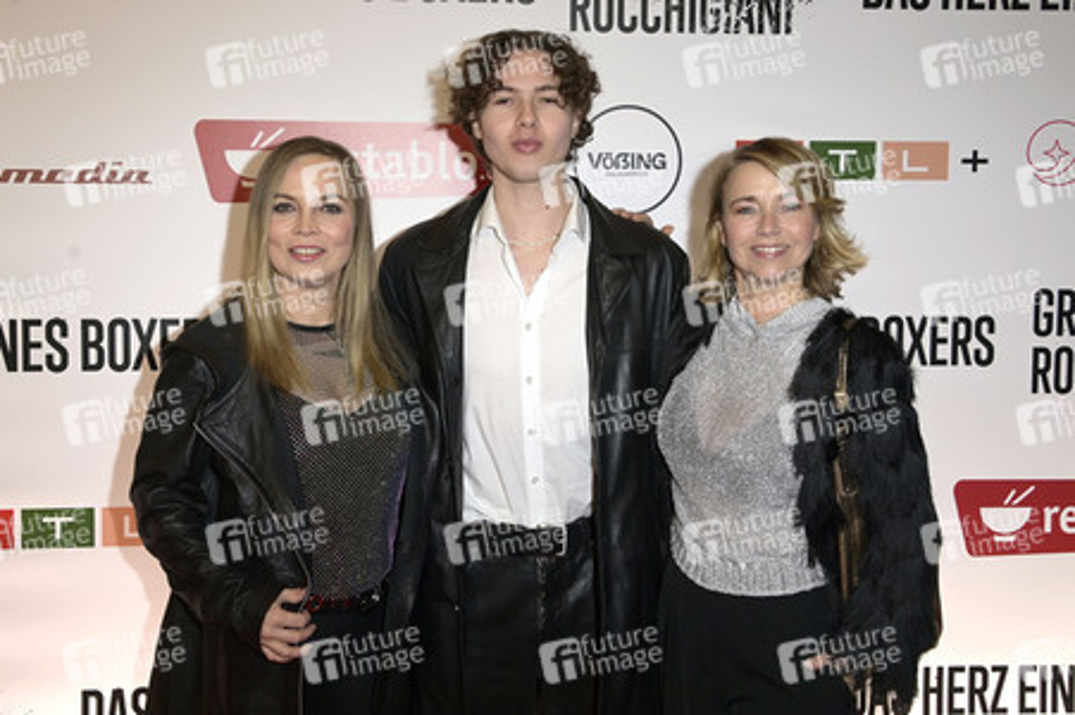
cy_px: 358
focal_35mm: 40
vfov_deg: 33.4
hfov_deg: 48.5
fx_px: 1194
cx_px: 538
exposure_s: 1/200
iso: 500
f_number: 5.6
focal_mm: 40
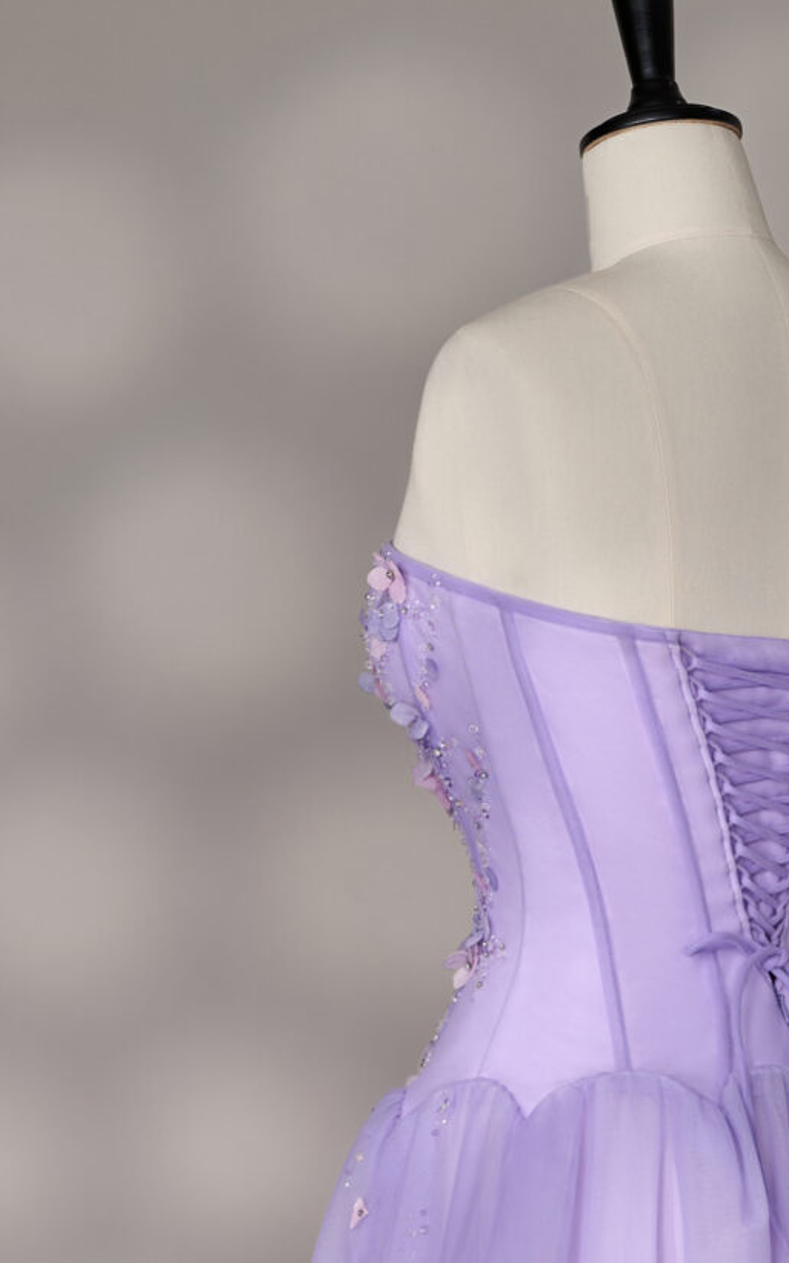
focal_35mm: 159
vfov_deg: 12.7
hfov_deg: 8.2
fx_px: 5471
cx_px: 647
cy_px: 1718
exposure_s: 1/125
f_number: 2.8
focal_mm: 50
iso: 200
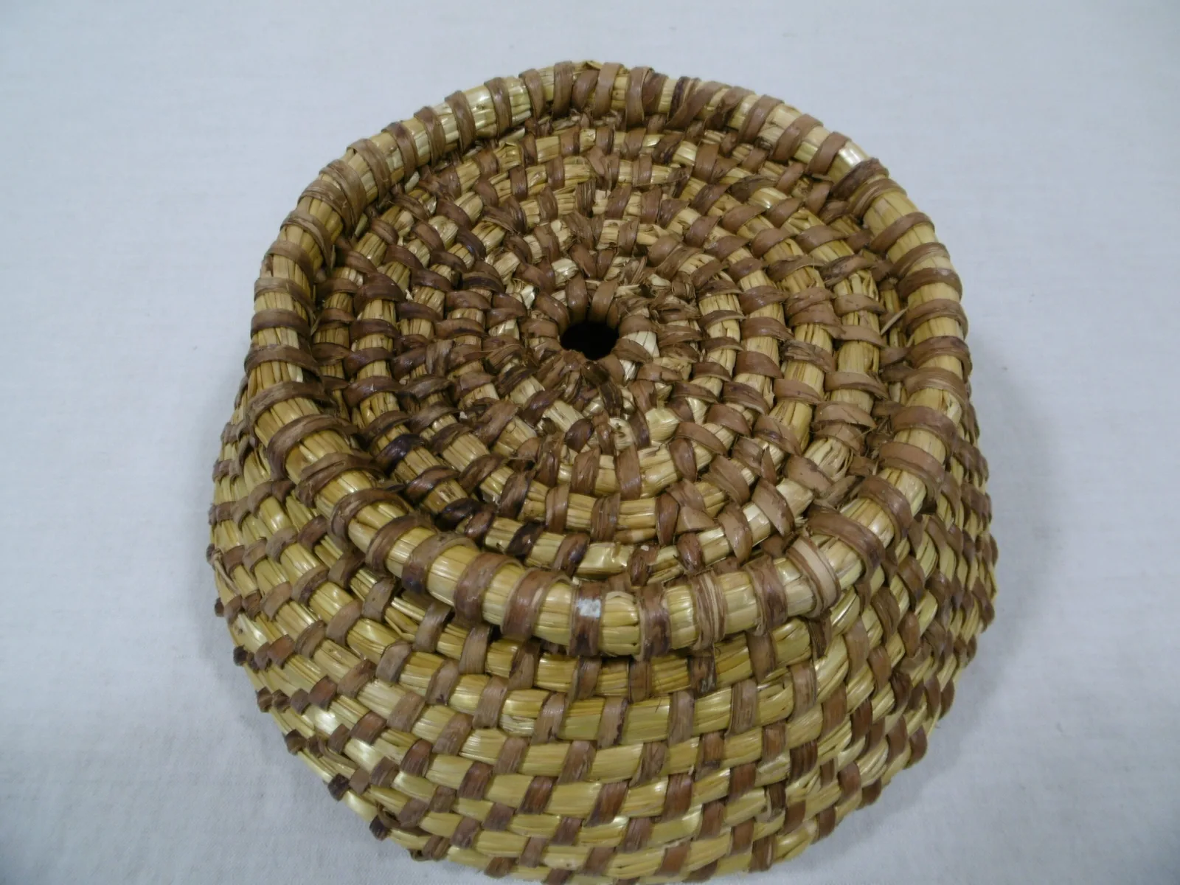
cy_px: 442
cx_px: 590
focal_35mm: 24
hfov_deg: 71.6
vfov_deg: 56.8
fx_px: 818
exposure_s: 1/25
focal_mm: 4.3
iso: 100
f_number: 3.1
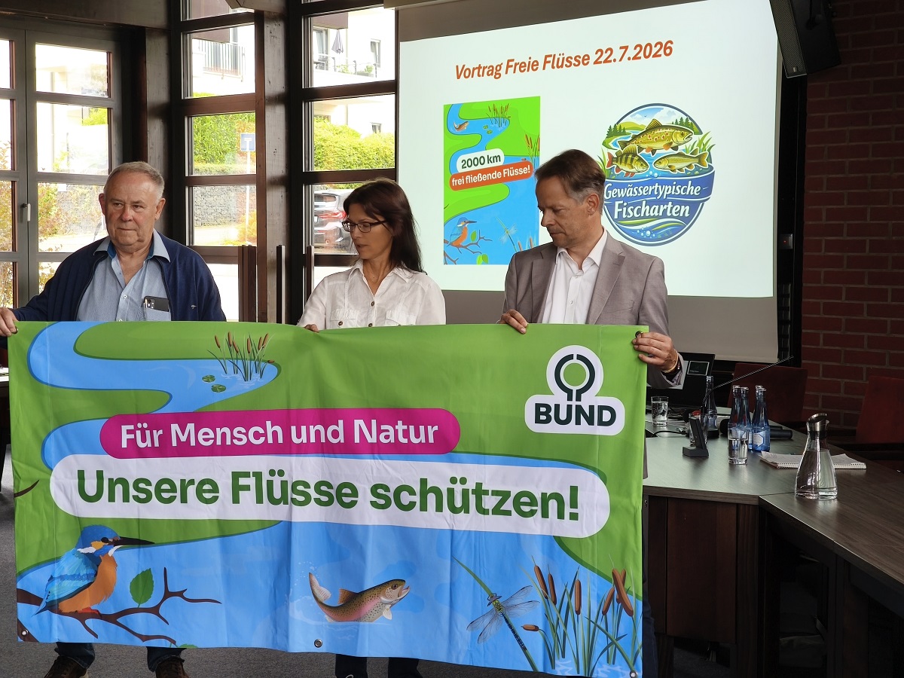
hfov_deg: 32.7
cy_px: 339
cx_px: 452
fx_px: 1541
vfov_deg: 24.8
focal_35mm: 59
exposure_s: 1/100
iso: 320
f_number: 2
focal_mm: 8.8
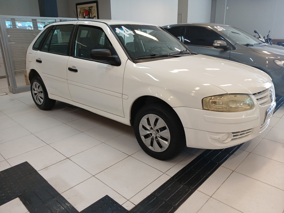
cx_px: 142
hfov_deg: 67.3
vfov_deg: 53.1
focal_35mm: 26
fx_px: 213
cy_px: 106
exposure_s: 1/60
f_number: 1.8
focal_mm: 3.98
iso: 125
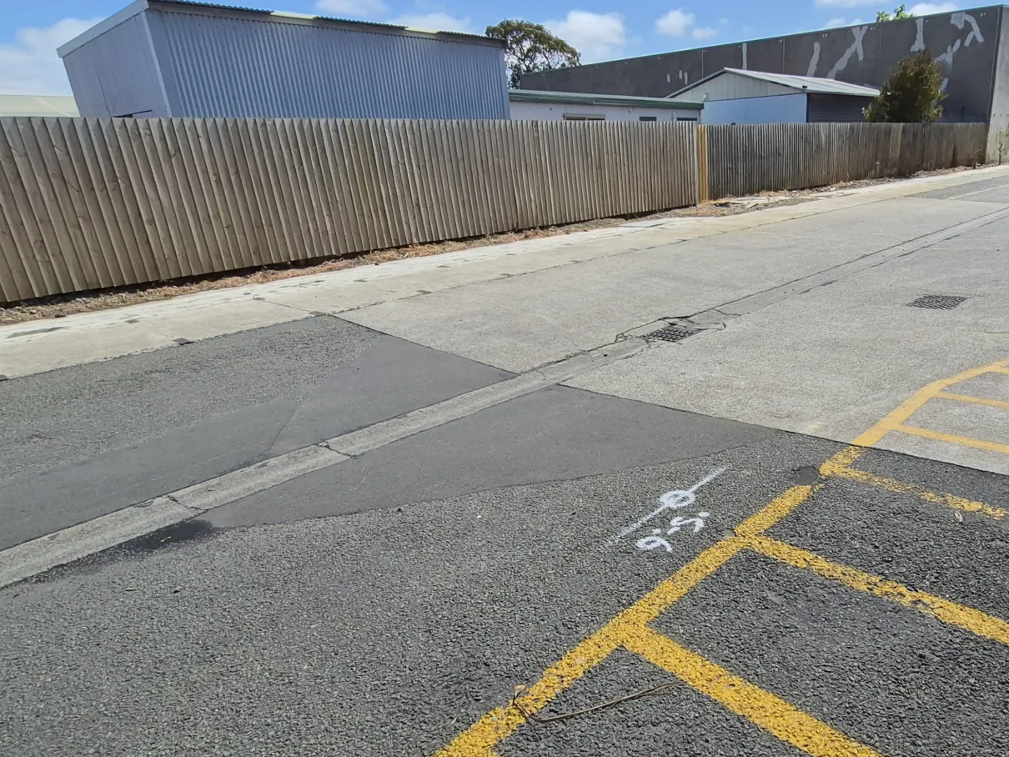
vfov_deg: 61.1
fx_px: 641
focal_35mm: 22
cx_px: 664
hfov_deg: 74.3
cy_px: 388
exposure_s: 1/2264
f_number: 2.2
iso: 50
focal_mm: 1.74
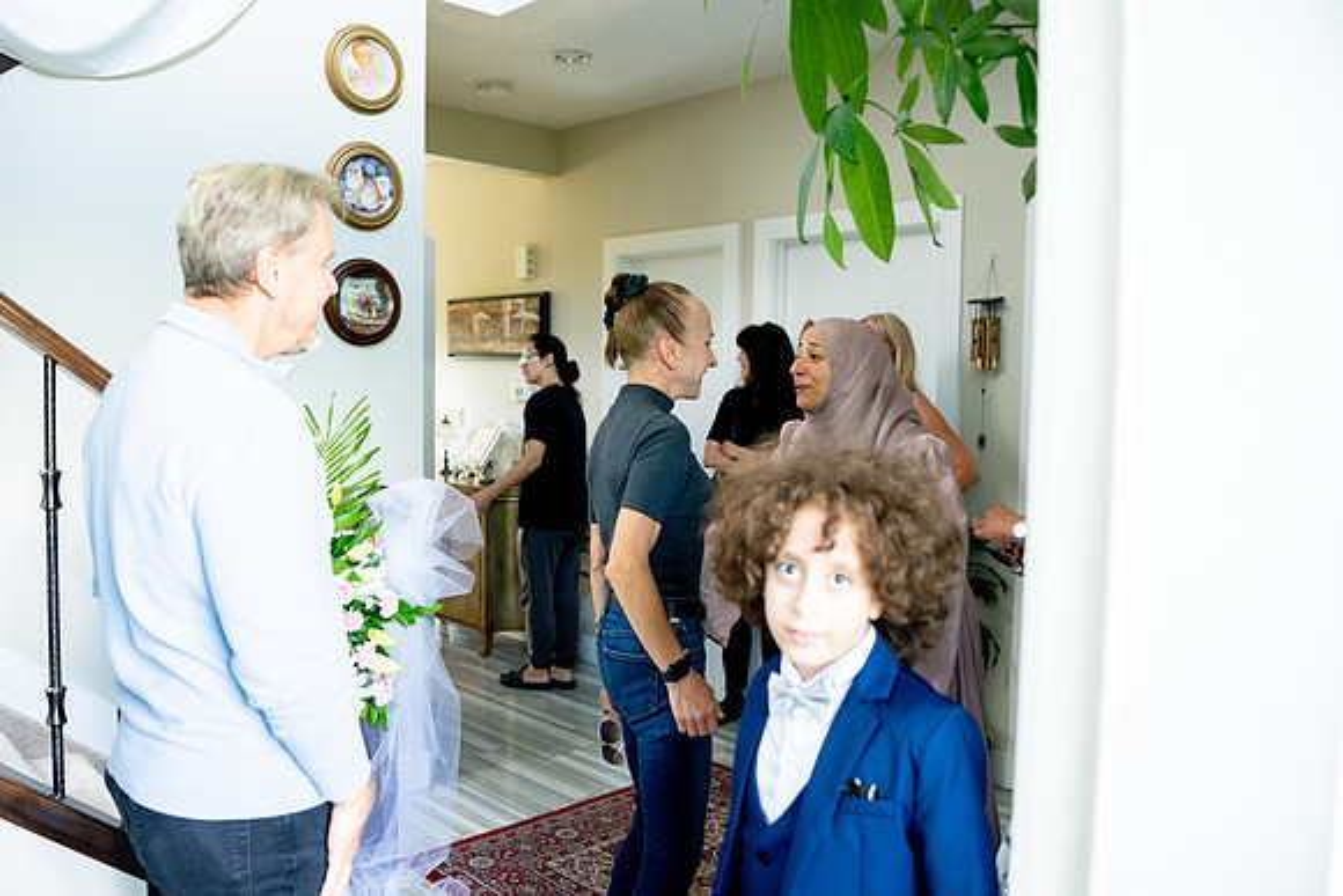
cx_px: 672
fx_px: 1045
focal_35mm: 28
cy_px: 448
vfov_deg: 46.4
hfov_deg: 65.5
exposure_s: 1/250
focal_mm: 28
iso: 2500
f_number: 2.8
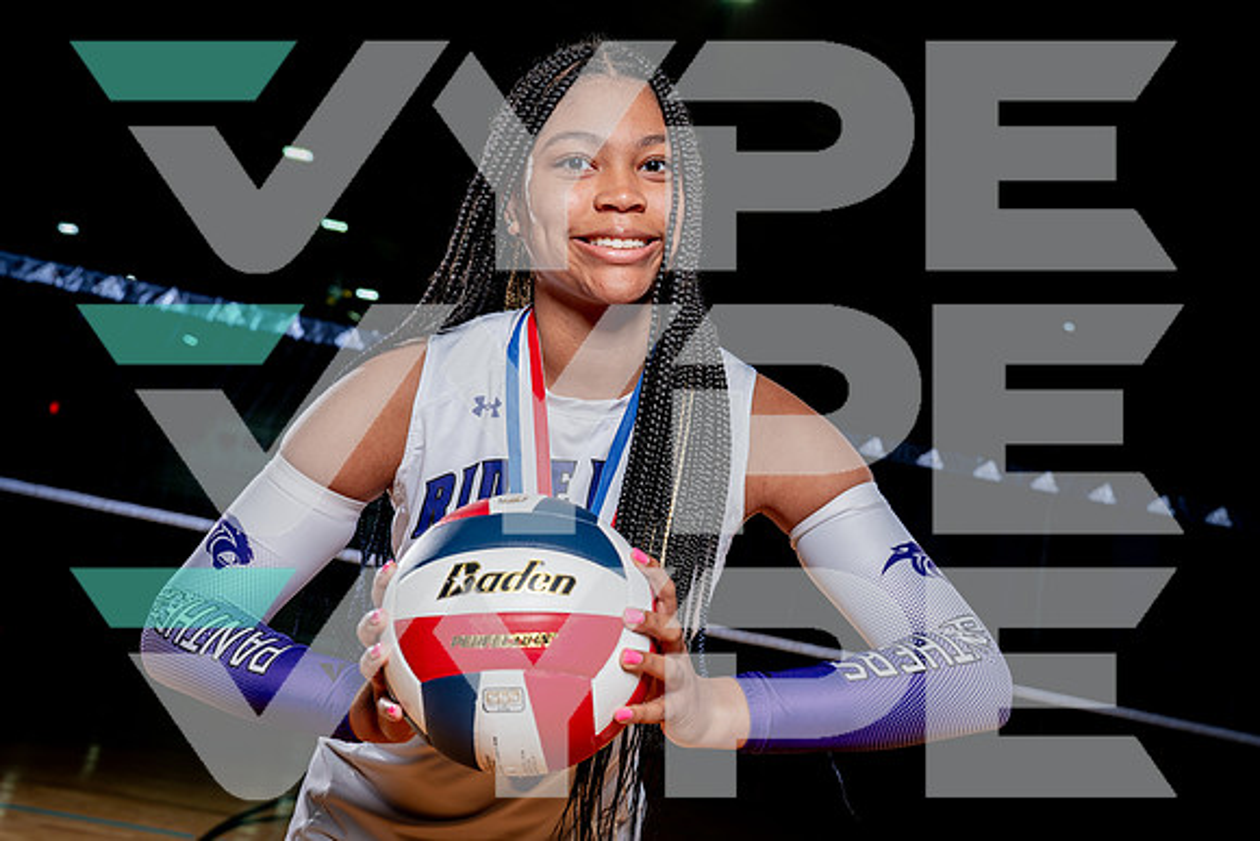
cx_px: 630
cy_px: 420
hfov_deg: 43.8
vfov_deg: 30.0
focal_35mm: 45
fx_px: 1569
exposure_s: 1/250
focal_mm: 44
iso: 250
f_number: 5.6
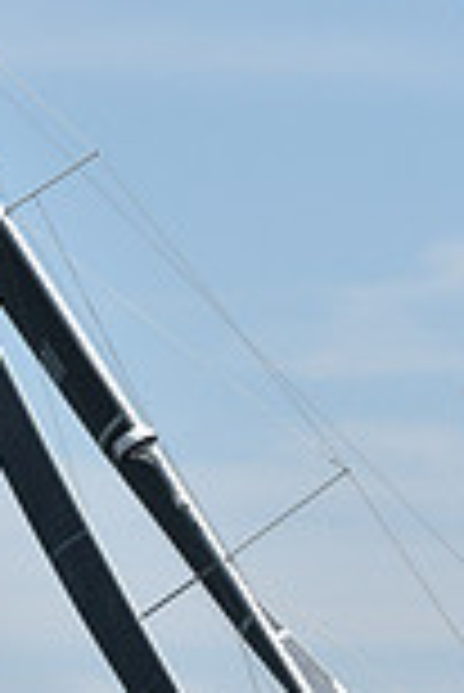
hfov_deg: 4.1
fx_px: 6539
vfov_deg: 6.1
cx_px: 232
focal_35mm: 339
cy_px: 189
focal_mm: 90
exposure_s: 1/1250
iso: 250
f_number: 8
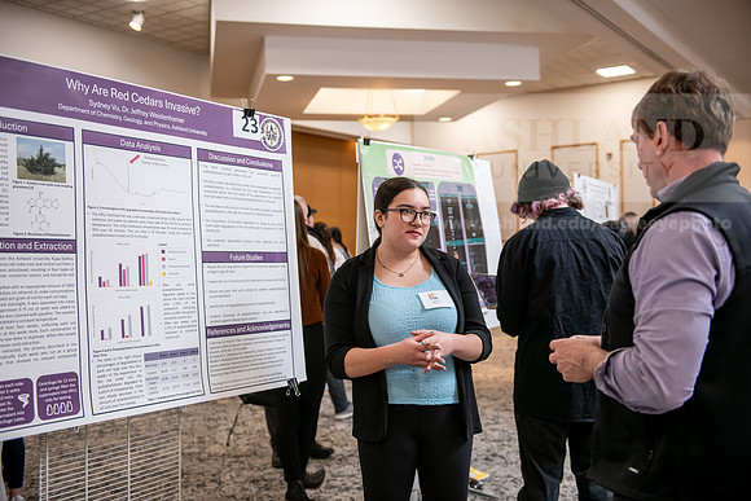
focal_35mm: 40
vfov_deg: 33.4
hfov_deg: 48.4
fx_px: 835
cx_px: 376
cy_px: 250
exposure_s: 1/160
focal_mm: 40
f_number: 3.2
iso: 1600
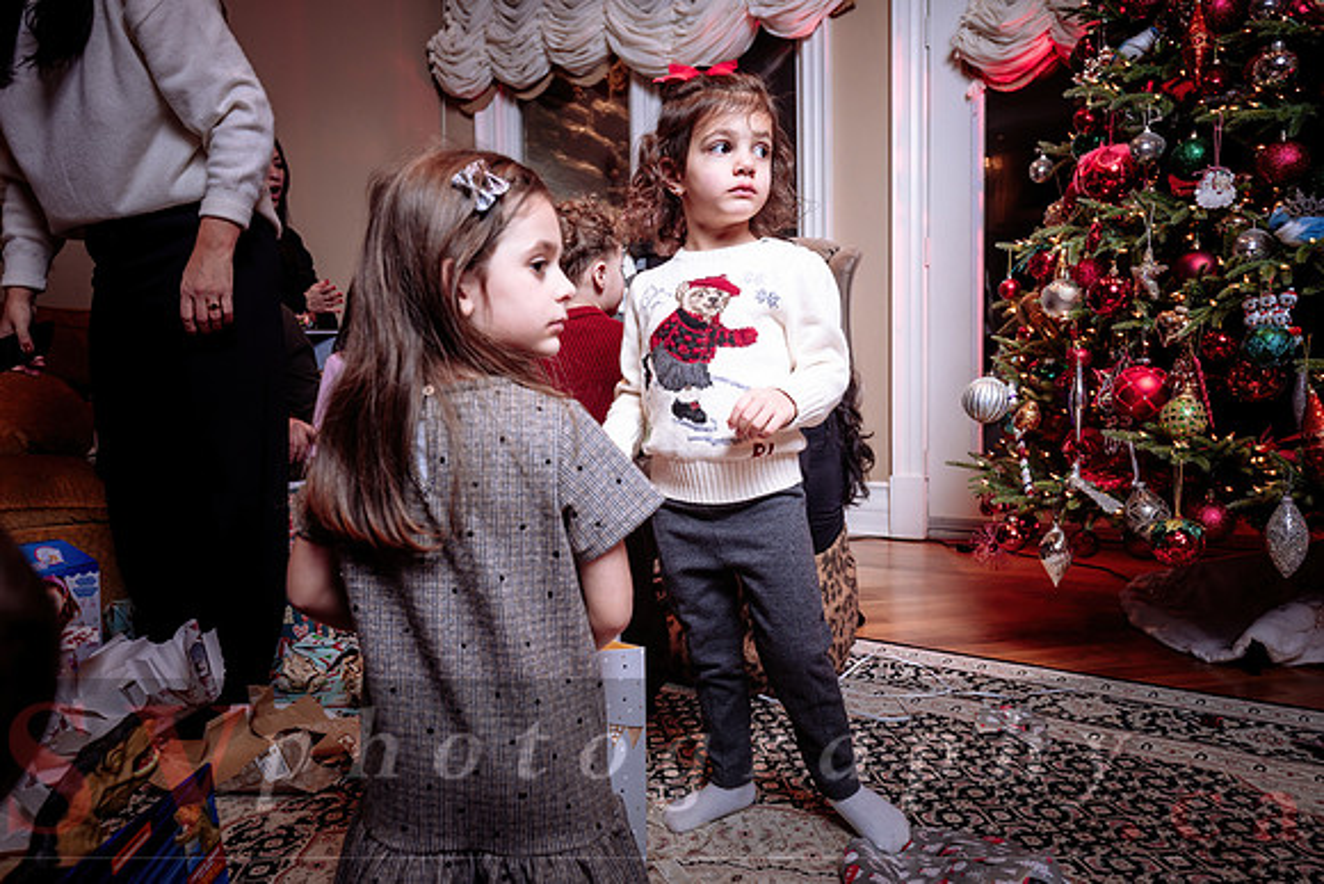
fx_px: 949
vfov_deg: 49.9
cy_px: 460
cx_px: 622
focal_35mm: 26
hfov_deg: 69.8
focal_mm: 24
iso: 500
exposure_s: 1/200
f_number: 4.5
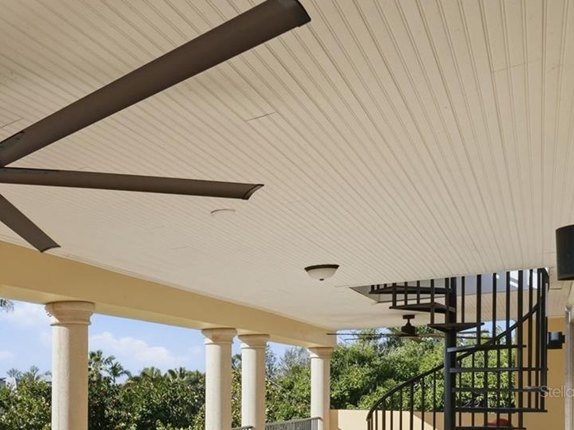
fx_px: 564
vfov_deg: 38.7
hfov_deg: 44.3
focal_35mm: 34
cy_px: 391
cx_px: -24
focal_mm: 16
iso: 400
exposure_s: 1/2000
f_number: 13
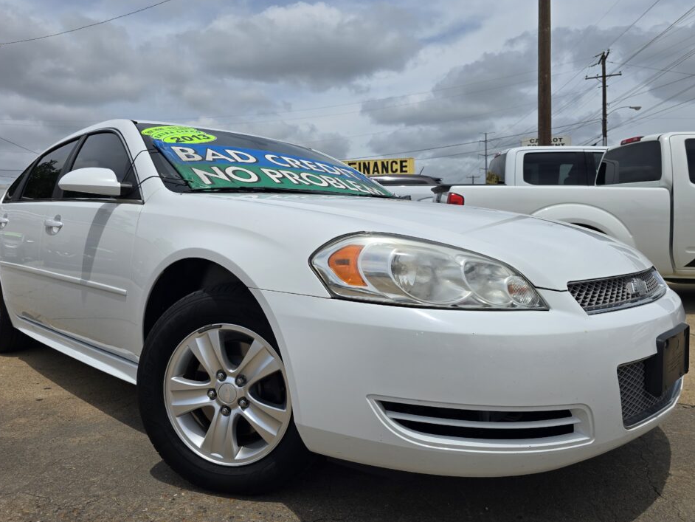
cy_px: 250
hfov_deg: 69.4
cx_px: 336
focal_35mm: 25
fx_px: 502
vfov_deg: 54.9
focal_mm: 6.3
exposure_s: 1/1884
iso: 12
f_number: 1.7
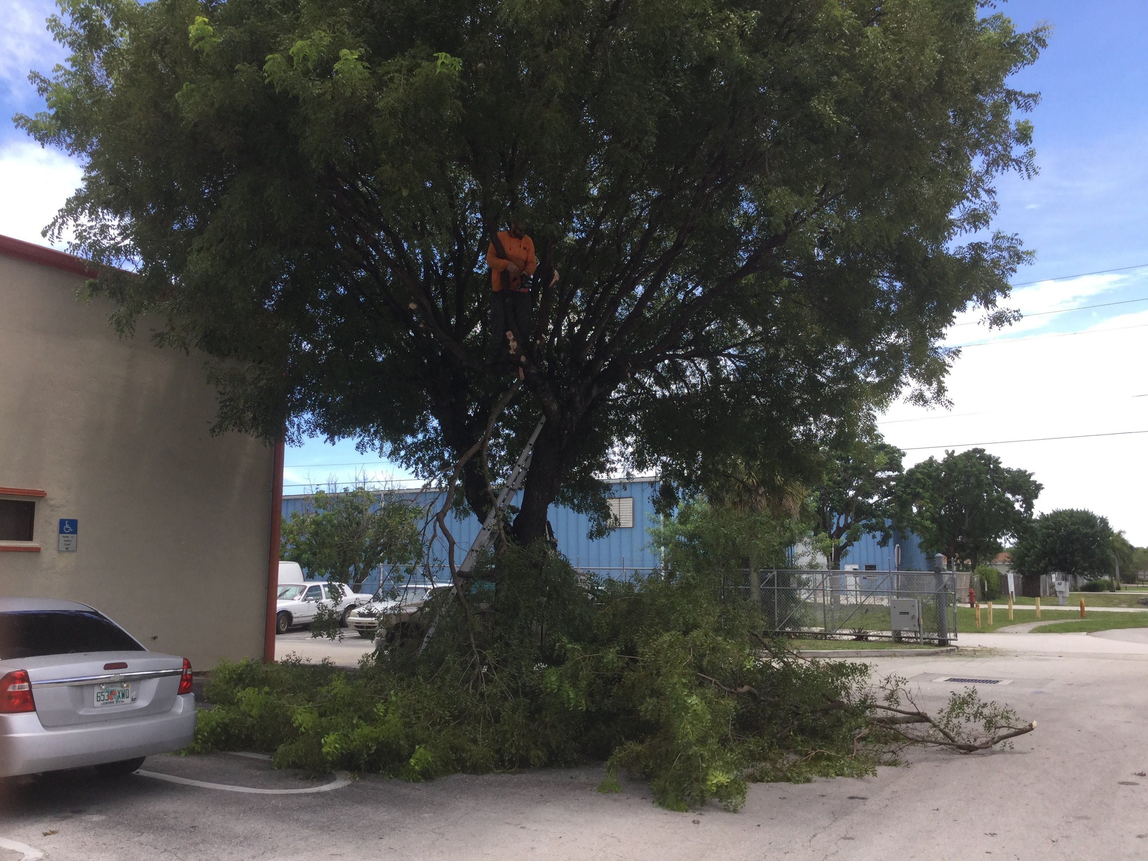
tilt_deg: +6.2
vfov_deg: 45.4
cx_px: 574
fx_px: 1028
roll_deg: -1.0
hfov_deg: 58.4
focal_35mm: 31
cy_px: 430
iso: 25
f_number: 2.4
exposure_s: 1/500
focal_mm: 3.3
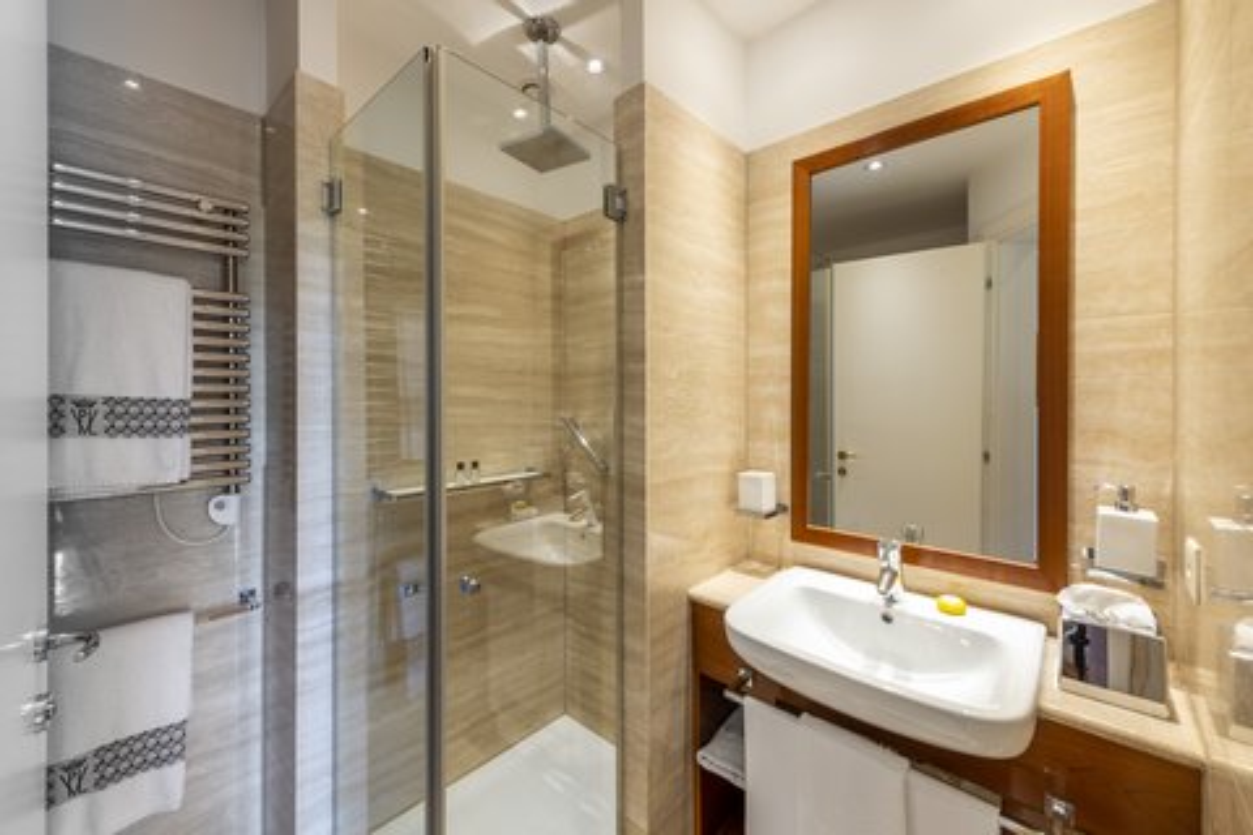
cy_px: 418
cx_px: 626
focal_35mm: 14
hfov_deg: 104.3
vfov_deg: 81.2
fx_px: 487
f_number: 11
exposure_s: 1
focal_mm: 14
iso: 100
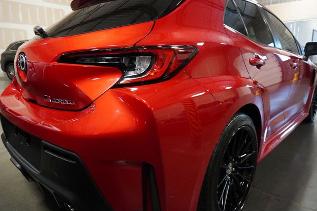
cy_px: 104
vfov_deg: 51.3
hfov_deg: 71.5
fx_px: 220
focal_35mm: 25
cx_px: 160
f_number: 3.5
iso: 5000
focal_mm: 16
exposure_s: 1/160
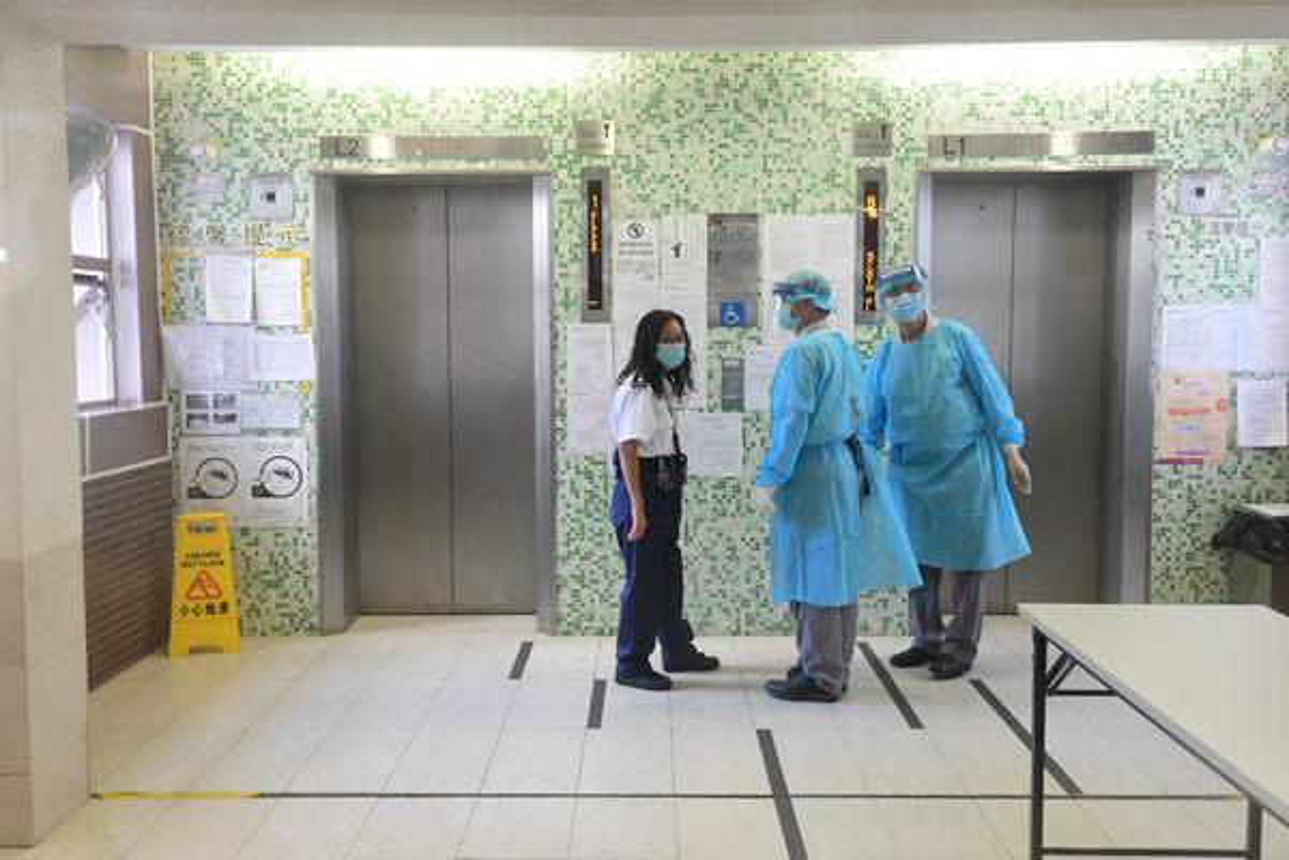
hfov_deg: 54.4
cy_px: 430
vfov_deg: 37.9
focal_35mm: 35
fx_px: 1253
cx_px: 644
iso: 3200
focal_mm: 35
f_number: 5
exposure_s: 1/80
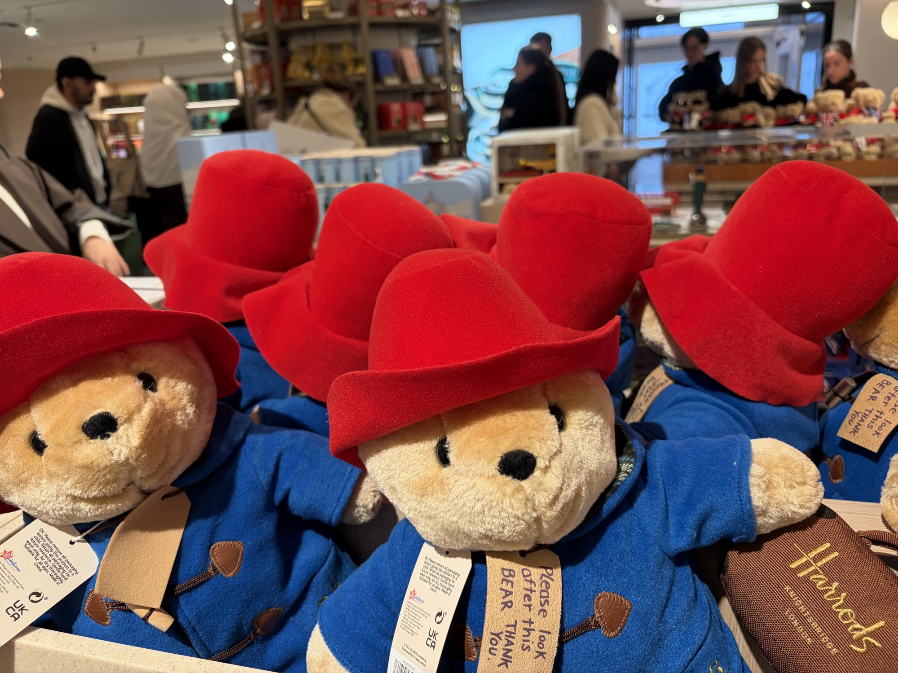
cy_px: 336
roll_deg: +3.3
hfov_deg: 67.3
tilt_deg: -17.5
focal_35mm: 26
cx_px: 449
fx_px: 674
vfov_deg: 53.1
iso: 125
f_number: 1.6
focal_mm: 5.96
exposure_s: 1/100
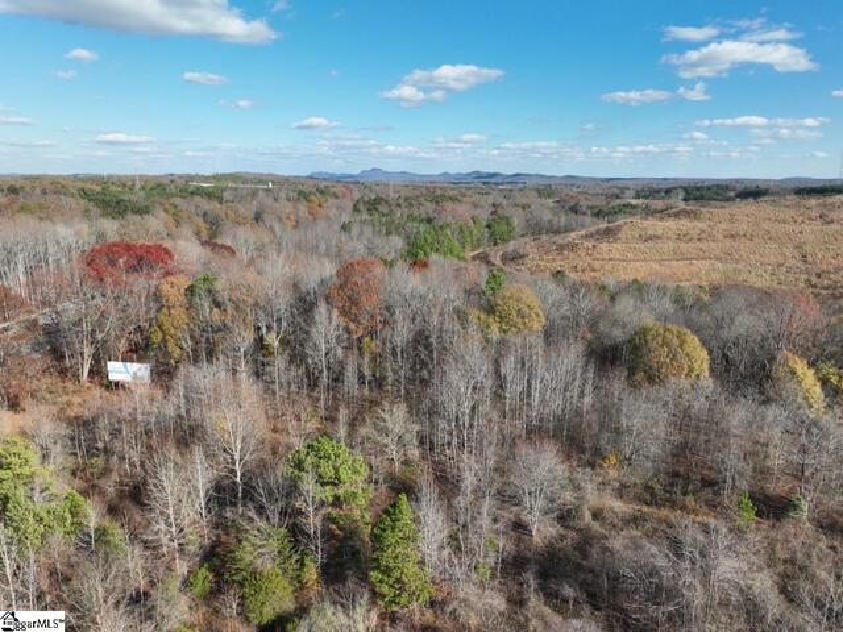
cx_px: 422
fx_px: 584
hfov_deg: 71.6
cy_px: 316
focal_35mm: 24
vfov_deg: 56.8
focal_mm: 12.29
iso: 140
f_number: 2.8
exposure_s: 1/200
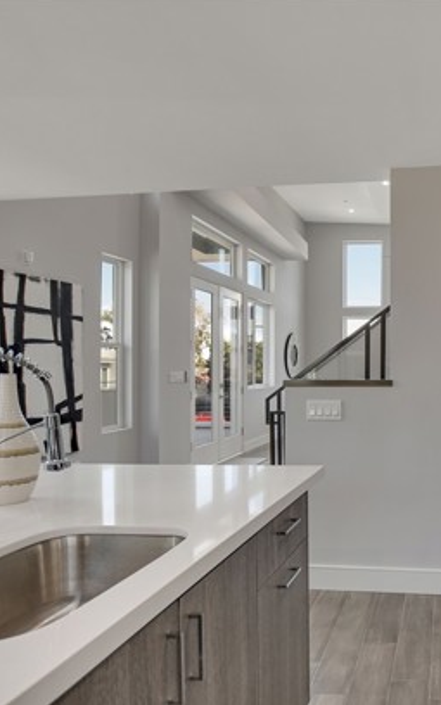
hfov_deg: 43.8
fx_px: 462
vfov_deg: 74.8
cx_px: 439
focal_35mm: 24
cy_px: 362
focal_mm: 10
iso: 400
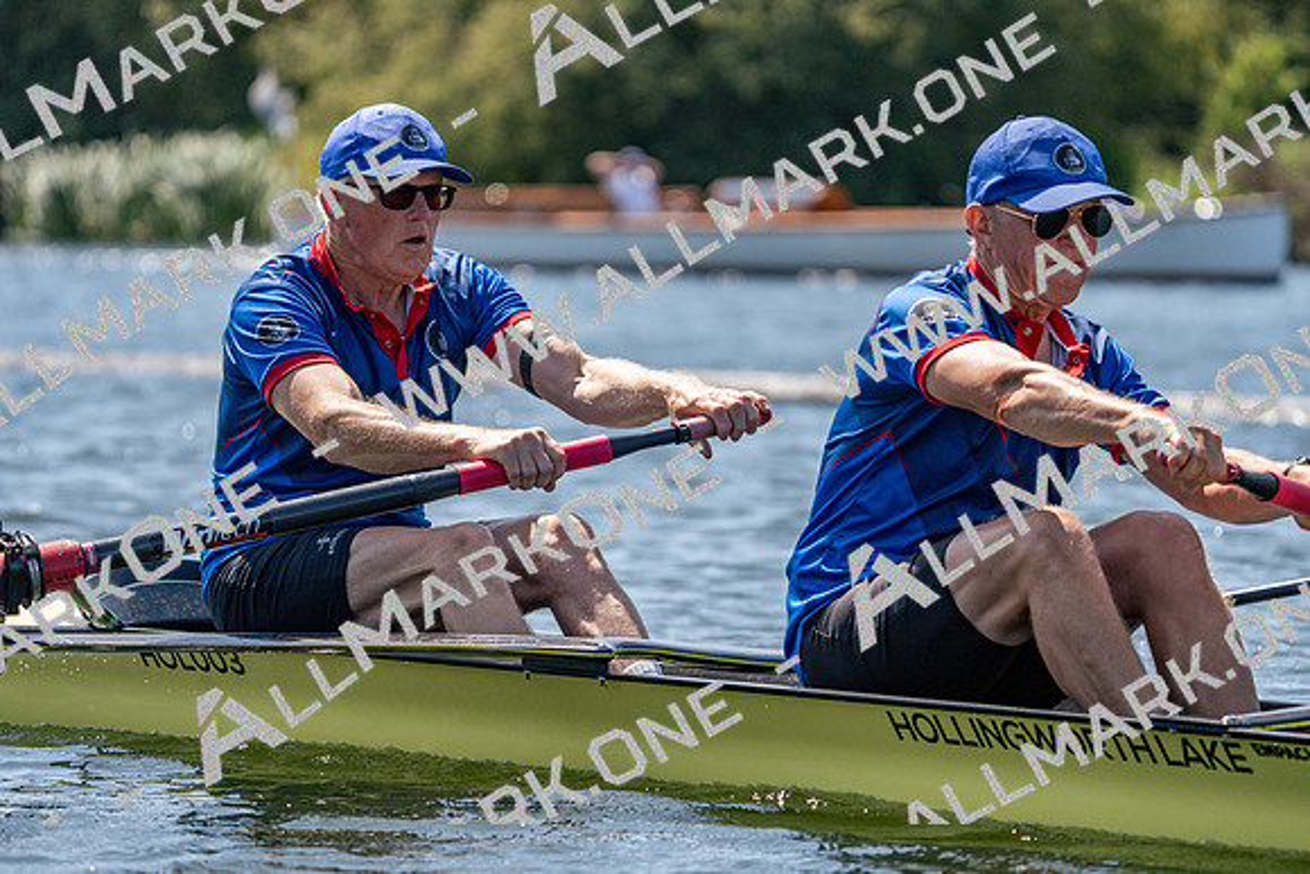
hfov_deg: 8.1
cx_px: 655
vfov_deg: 5.4
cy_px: 437
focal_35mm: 255
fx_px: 9281
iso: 400
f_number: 5.6
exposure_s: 1/2000
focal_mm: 255
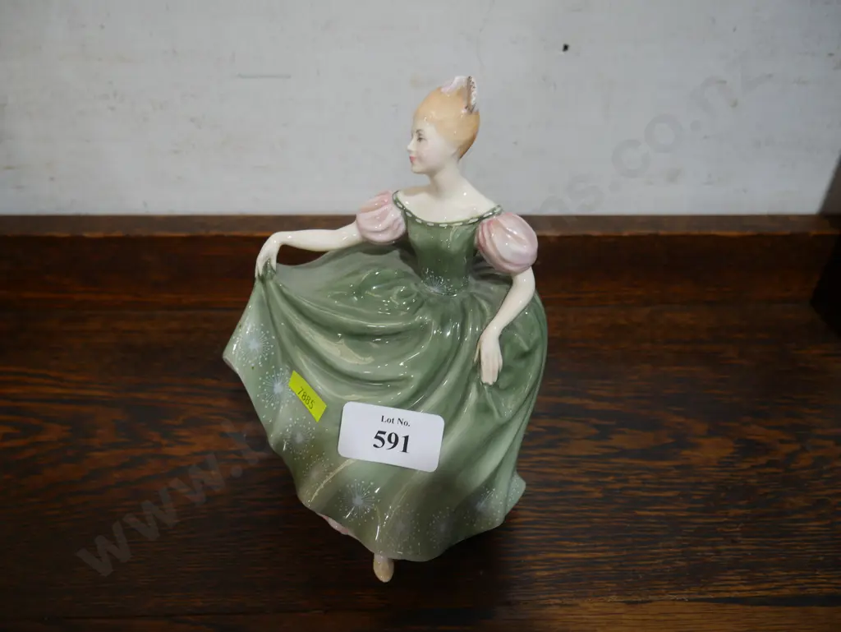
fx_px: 729
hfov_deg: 59.9
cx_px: 420
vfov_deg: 46.8
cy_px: 316
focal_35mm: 30
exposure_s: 1/80
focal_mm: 15
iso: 200
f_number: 3.6
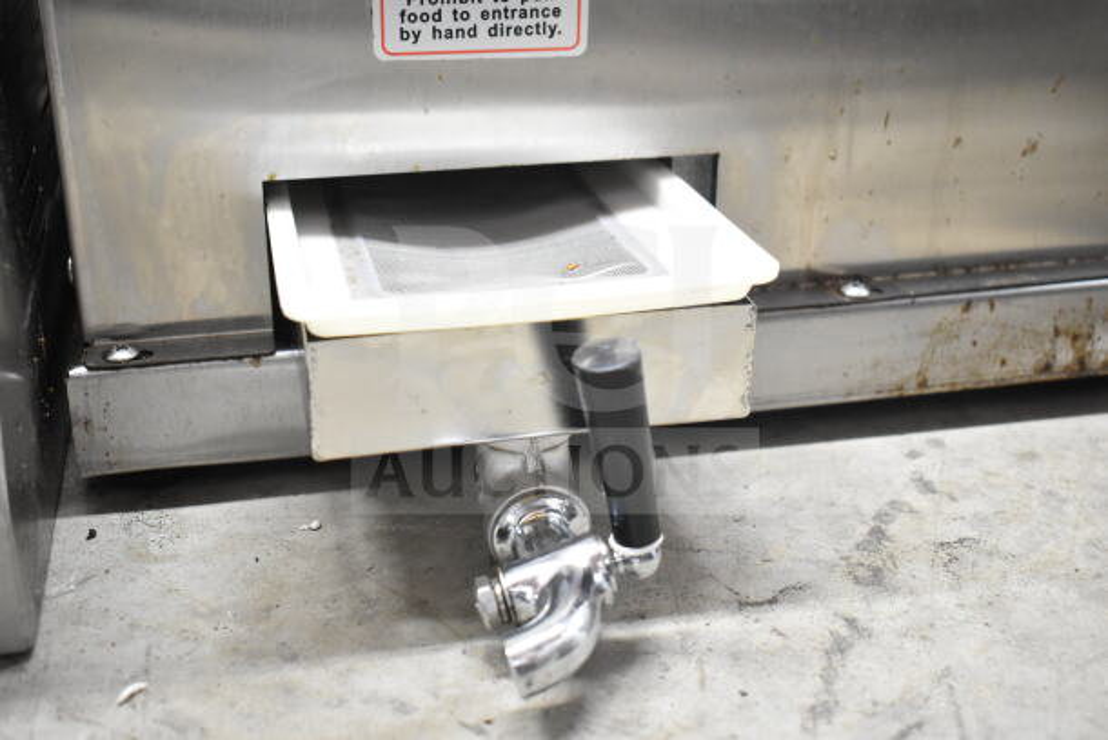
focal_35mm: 46
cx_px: 554
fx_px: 1431
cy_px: 370
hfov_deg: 42.3
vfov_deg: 29.0
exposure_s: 1/50
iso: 2800
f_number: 4.2
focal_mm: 31
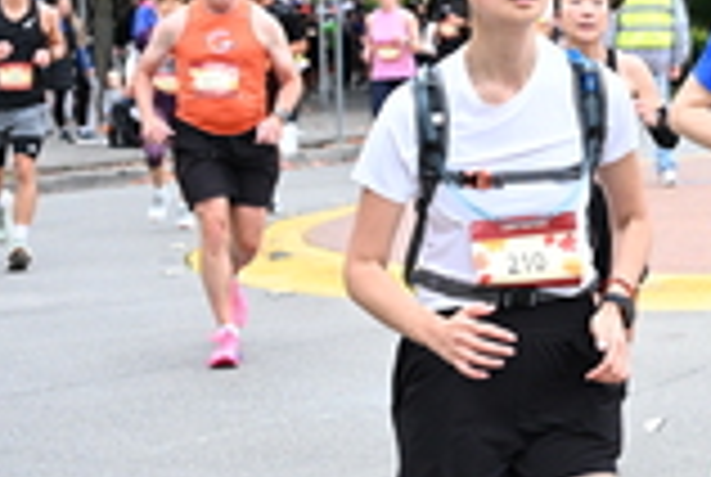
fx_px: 3027
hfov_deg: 12.6
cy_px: 101
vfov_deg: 9.0
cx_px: 1134
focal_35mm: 153
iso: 2000
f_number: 4
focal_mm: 44
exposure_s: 1/800
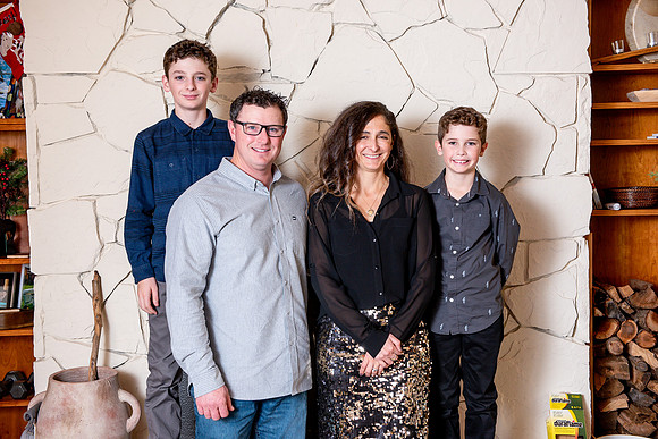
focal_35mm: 48
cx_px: 329
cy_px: 220
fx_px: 877
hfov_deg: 41.1
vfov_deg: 28.1
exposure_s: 1/200
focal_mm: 48
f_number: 5
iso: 500
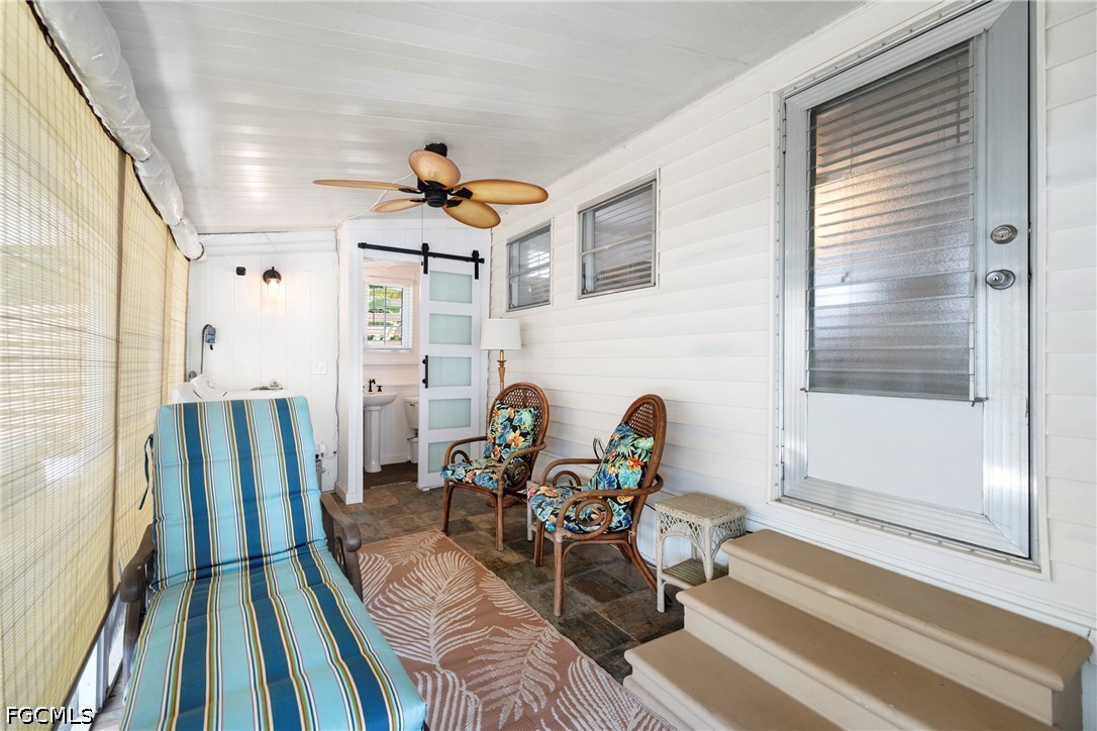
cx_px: 548
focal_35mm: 15
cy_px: 366
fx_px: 457
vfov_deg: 77.3
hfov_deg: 100.4
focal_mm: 15
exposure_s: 1/15
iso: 720
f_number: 4
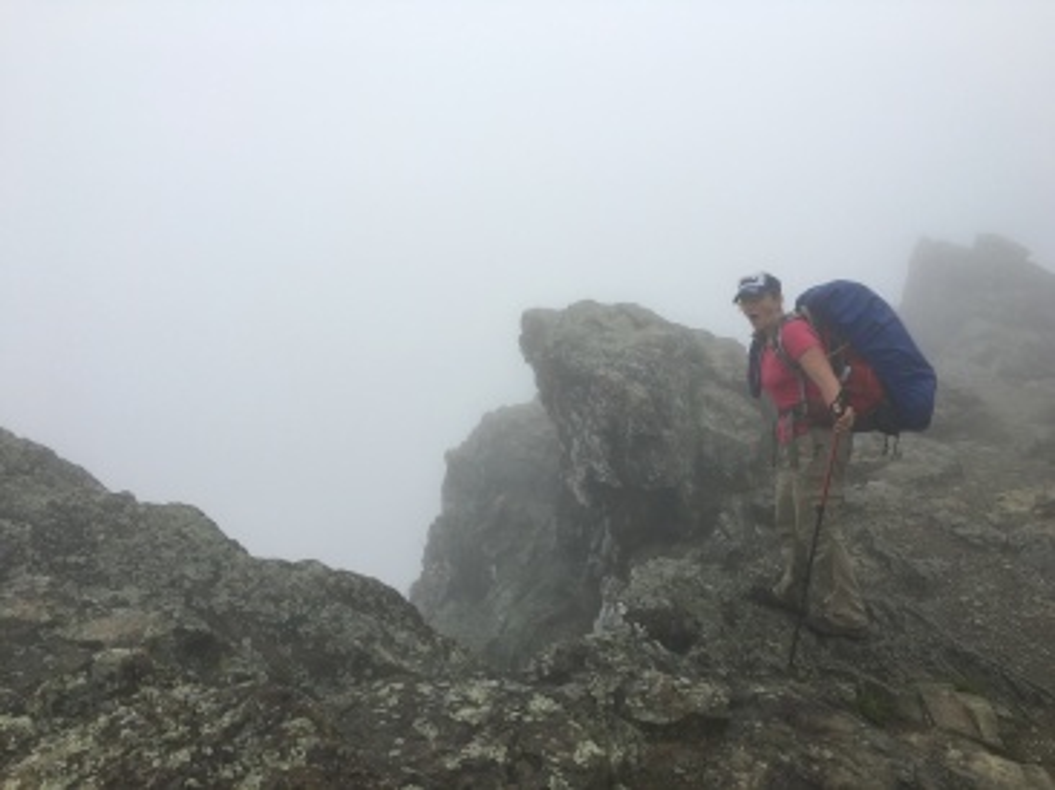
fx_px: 883
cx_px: 528
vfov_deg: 48.2
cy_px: 395
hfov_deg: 61.7
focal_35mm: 29
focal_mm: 4.15
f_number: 2.2
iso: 25
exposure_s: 1/999
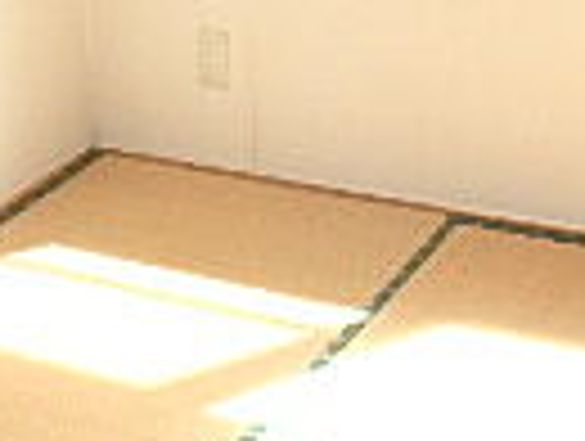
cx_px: 410
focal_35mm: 103
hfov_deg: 19.0
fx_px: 1744
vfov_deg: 13.0
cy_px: -360
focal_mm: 3.7
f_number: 3.5
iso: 125
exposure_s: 1/60
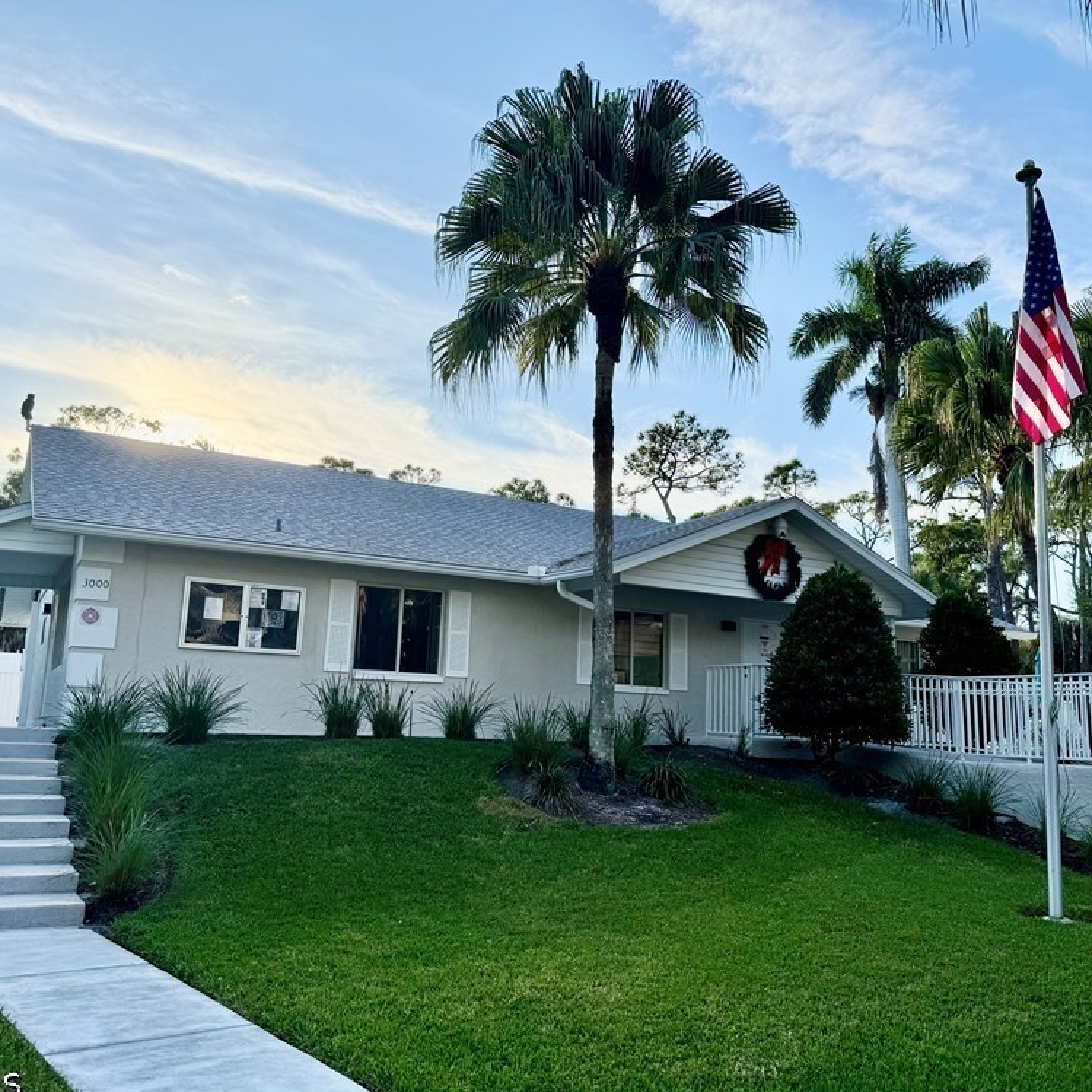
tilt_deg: +9.0
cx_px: 586
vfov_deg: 55.6
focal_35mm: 29
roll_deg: -1.6
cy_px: 550
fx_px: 1035
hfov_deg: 55.6
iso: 80
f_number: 1.78
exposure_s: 1/4049
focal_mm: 6.76
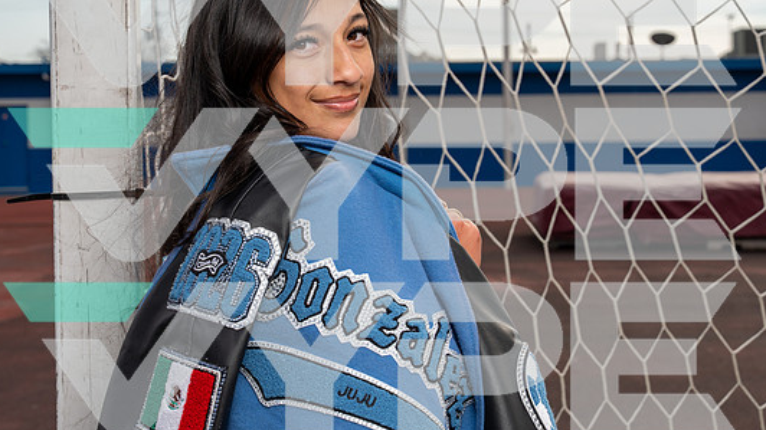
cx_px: 374
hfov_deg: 26.5
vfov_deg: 15.1
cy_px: 185
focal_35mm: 80
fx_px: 1625
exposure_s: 1/200
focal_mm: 70
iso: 100
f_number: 9
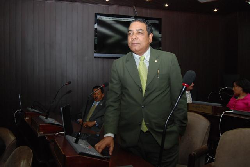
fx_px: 209
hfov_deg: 61.9
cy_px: 84
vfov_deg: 43.7
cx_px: 125
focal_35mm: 30
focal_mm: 20
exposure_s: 1/125
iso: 800
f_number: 7.1
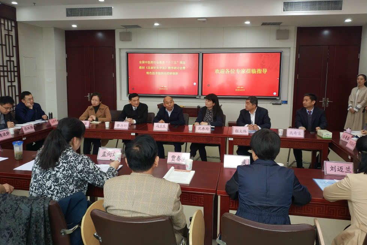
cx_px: 181
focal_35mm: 34
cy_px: 117
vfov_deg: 38.9
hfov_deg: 55.8
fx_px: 347
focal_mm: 4.5
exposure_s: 1/50
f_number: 2
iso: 175
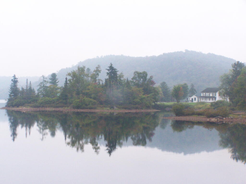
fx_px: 668
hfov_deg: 20.9
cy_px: 92
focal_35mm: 94
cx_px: 123
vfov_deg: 15.7
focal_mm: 15.6
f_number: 8
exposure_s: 1/60
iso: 400
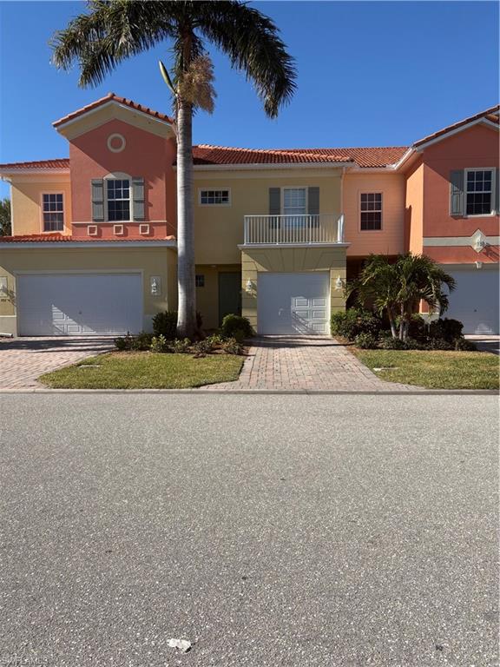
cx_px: 250
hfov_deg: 53.1
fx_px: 501
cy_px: 334
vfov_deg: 67.3
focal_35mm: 26
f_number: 1.6
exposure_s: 1/3831
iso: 50
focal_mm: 5.96
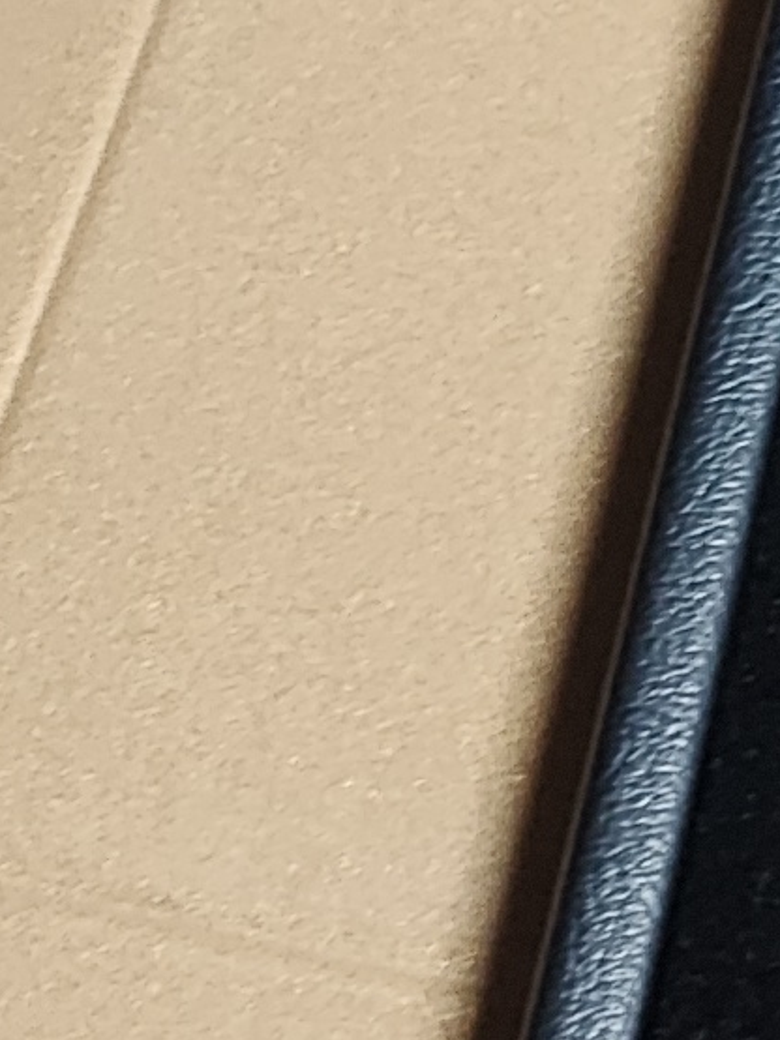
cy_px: -79
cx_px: 851
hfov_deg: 7.7
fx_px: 5771
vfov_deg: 10.2
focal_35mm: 192
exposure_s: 1/33.3
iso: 1388
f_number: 1.8
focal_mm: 4.26
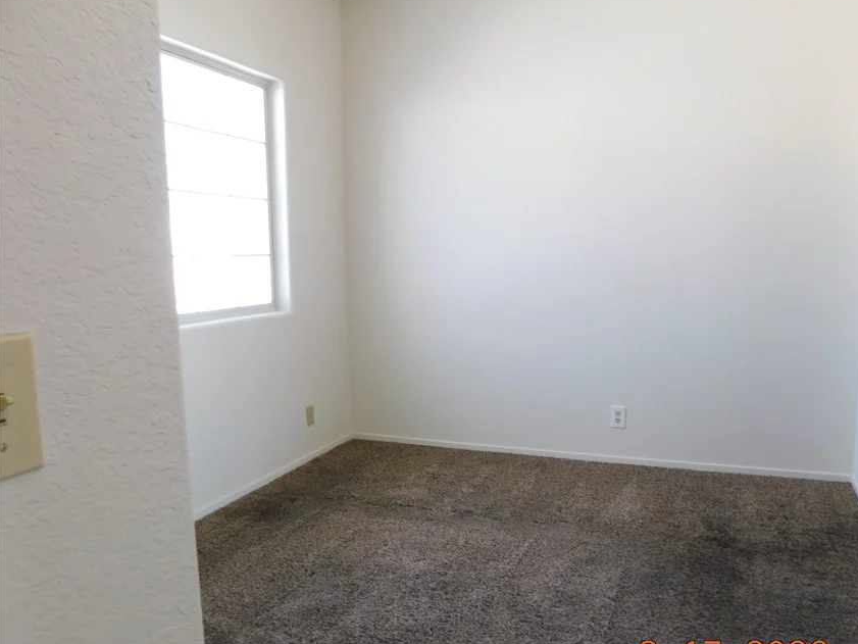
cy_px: 344
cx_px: 520
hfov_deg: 62.8
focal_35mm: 28
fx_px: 694
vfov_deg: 49.7
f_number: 3
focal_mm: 4
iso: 125
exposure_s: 1/50
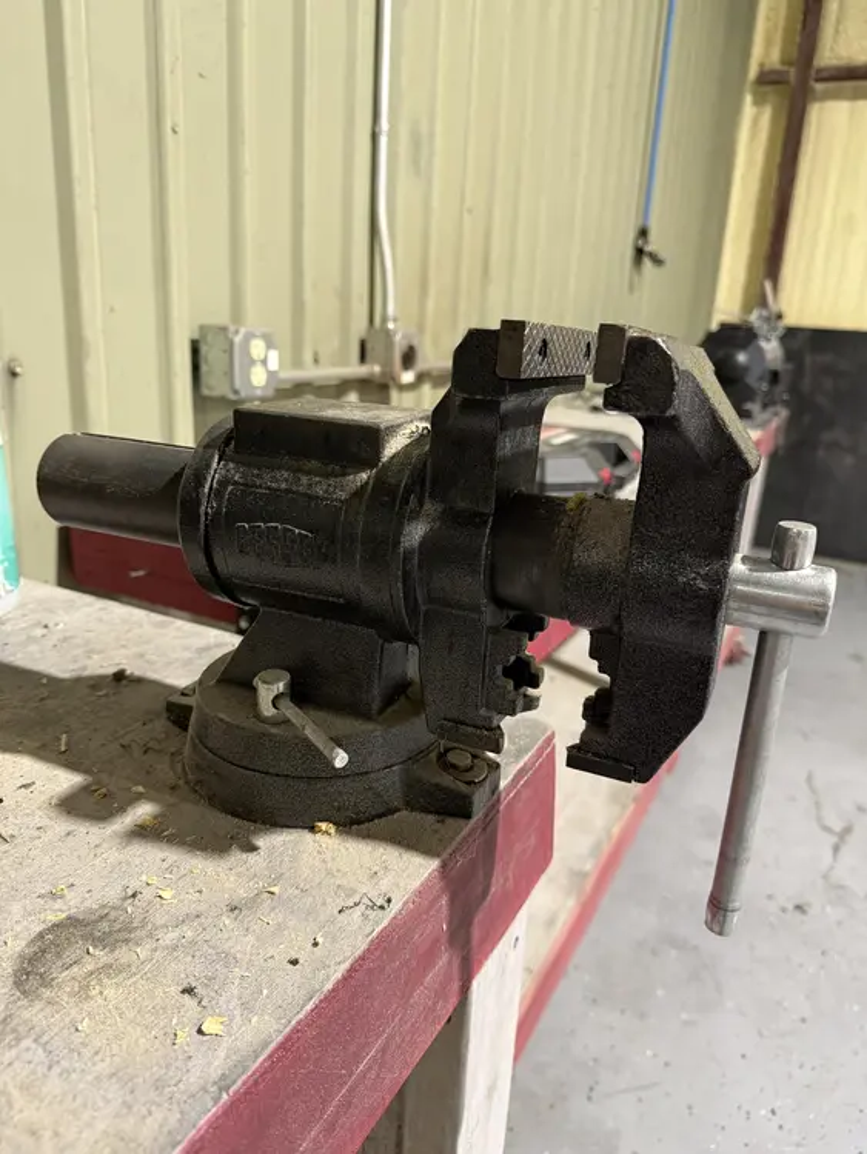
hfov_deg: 56.8
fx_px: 801
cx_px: 434
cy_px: 577
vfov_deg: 71.6
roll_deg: -2.1
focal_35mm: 24
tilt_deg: -16.8
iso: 250
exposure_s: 1/60
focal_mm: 6.76
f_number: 1.78
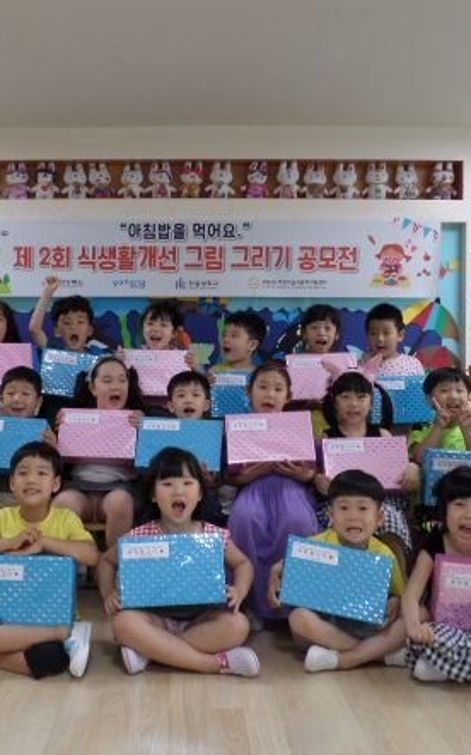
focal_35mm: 36
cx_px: 172
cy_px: 378
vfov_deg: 54.0
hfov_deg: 35.1
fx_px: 740
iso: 80
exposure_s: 1/30
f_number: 2.5
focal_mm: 4.5
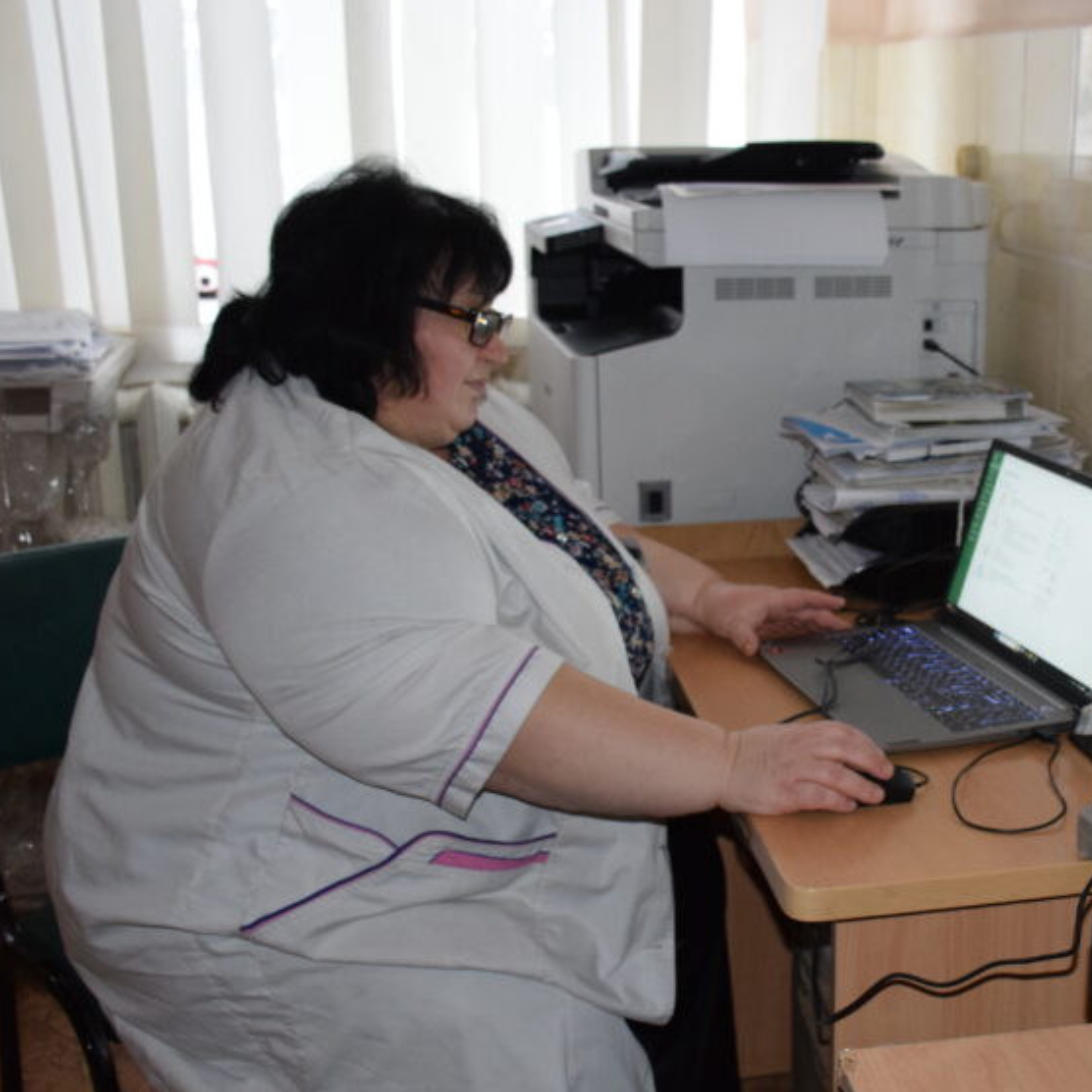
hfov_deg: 34.6
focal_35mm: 47
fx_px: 1677
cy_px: 620
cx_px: 925
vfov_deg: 36.0
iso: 1800
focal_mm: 20
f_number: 3.5
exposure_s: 1/60
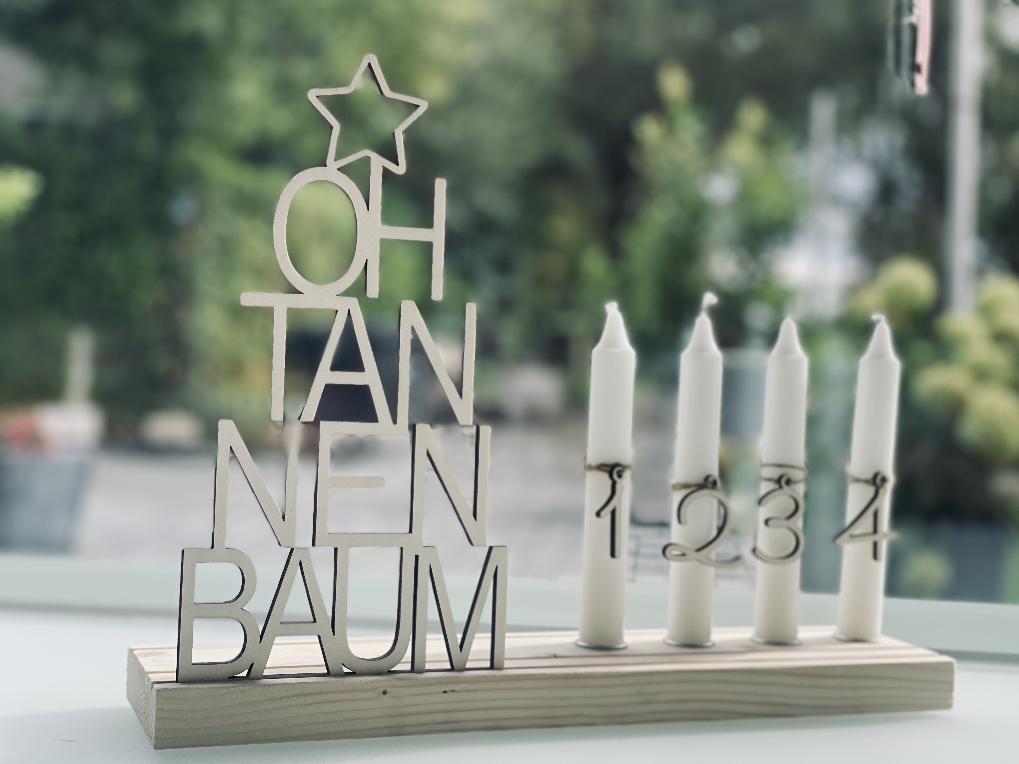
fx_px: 1590
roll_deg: -2.0
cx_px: 527
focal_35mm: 54
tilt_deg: -0.2
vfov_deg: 27.0
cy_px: 374
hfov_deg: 35.5
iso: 32
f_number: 2
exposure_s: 1/268
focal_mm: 6
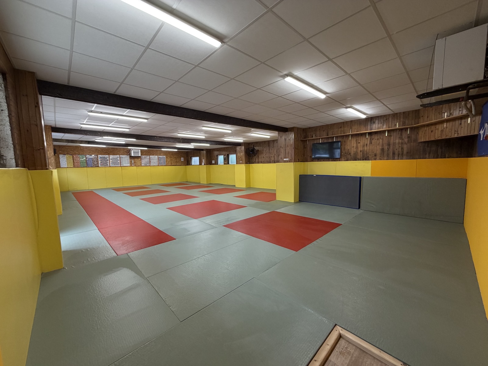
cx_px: 244
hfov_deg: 102.1
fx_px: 197
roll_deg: +1.6
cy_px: 183
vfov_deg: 85.7
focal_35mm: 14
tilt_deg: -6.0
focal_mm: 2.22
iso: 160
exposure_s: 1/100
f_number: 2.2
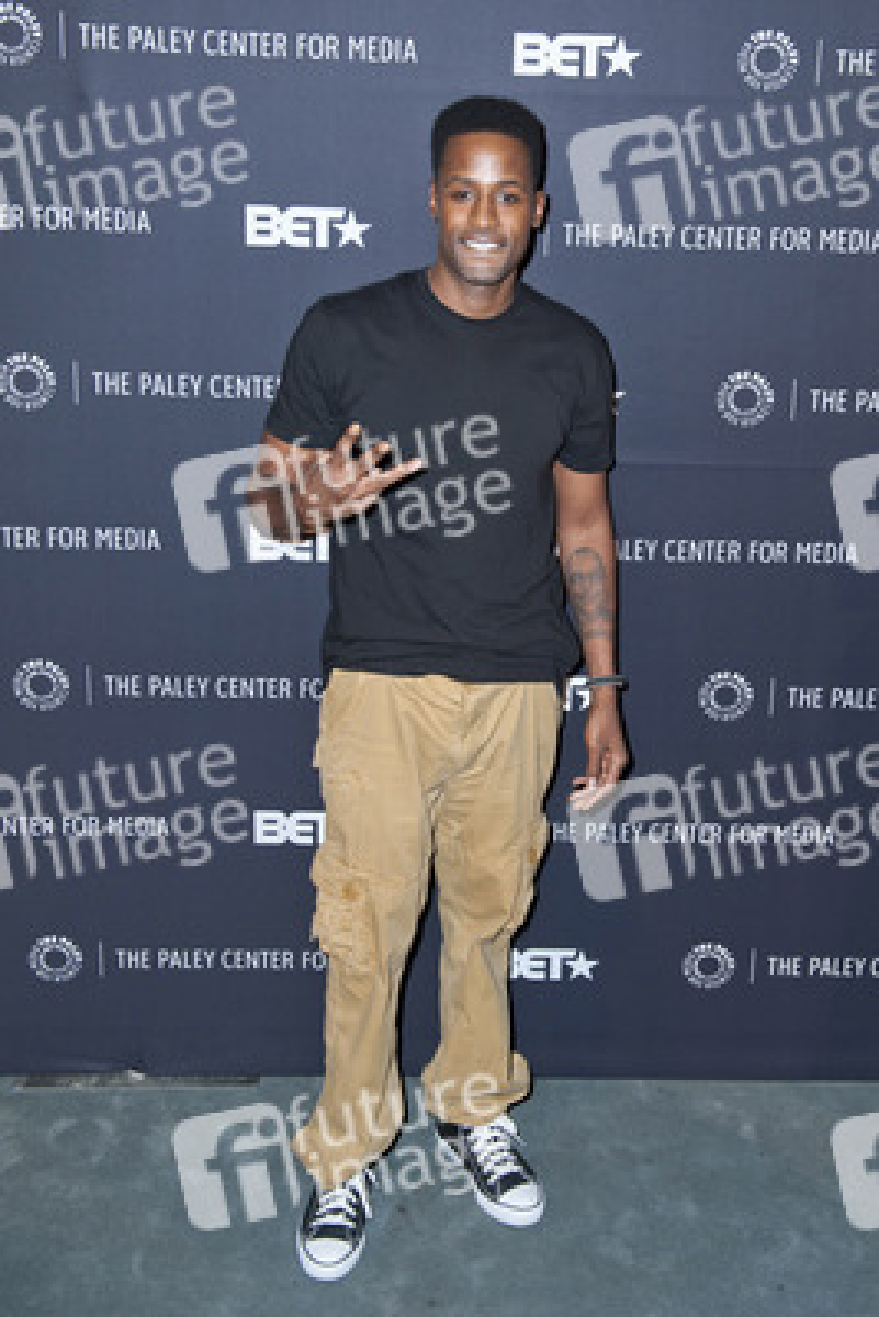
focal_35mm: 35
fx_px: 1281
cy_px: 658
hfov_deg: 37.9
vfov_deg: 54.4
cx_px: 440
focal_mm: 35
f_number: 4.5
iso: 400
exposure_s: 1/320
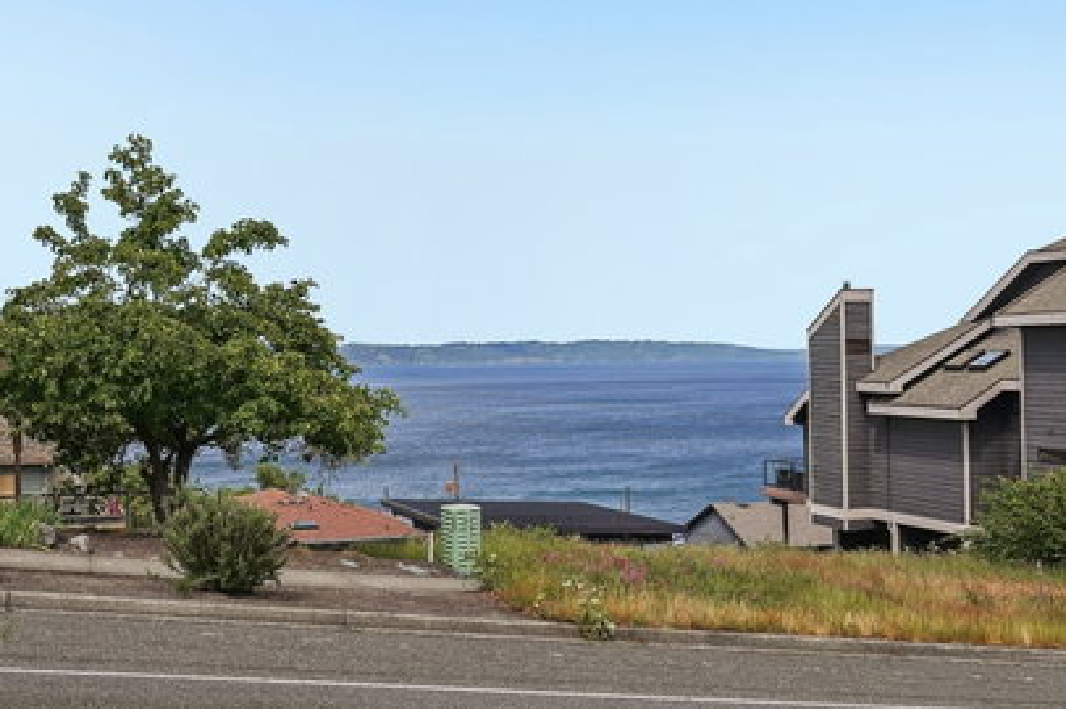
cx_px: 567
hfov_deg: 37.5
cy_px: 314
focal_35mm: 53
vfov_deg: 25.5
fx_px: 1568
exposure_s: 1/500
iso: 100
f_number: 8
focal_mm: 28
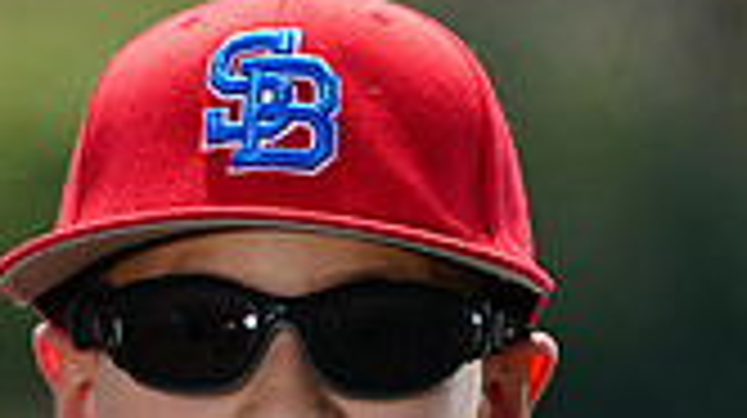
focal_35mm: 733
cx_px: 250
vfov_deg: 1.7
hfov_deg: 2.9
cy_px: 769
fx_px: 14505
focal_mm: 200
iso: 50
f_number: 5
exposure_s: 1/250
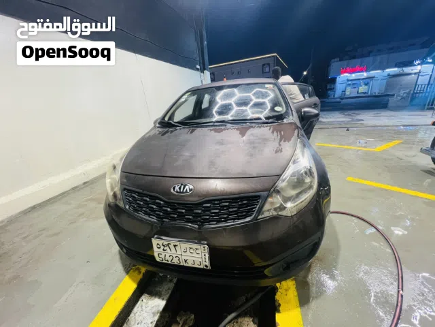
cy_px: 164
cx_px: 218
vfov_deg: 89.9
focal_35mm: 13
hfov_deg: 106.2
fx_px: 163
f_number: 1.8
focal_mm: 1.57
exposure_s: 1/60
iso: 250
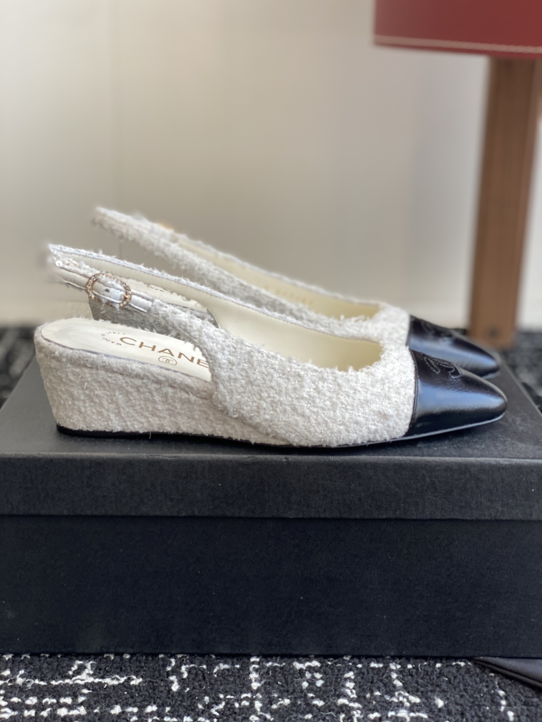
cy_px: 361
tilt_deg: -17.3
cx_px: 271
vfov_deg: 36.8
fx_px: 1086
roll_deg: -1.6
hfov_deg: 28.0
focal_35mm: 52
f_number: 2
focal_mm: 6
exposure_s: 1/122
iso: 25
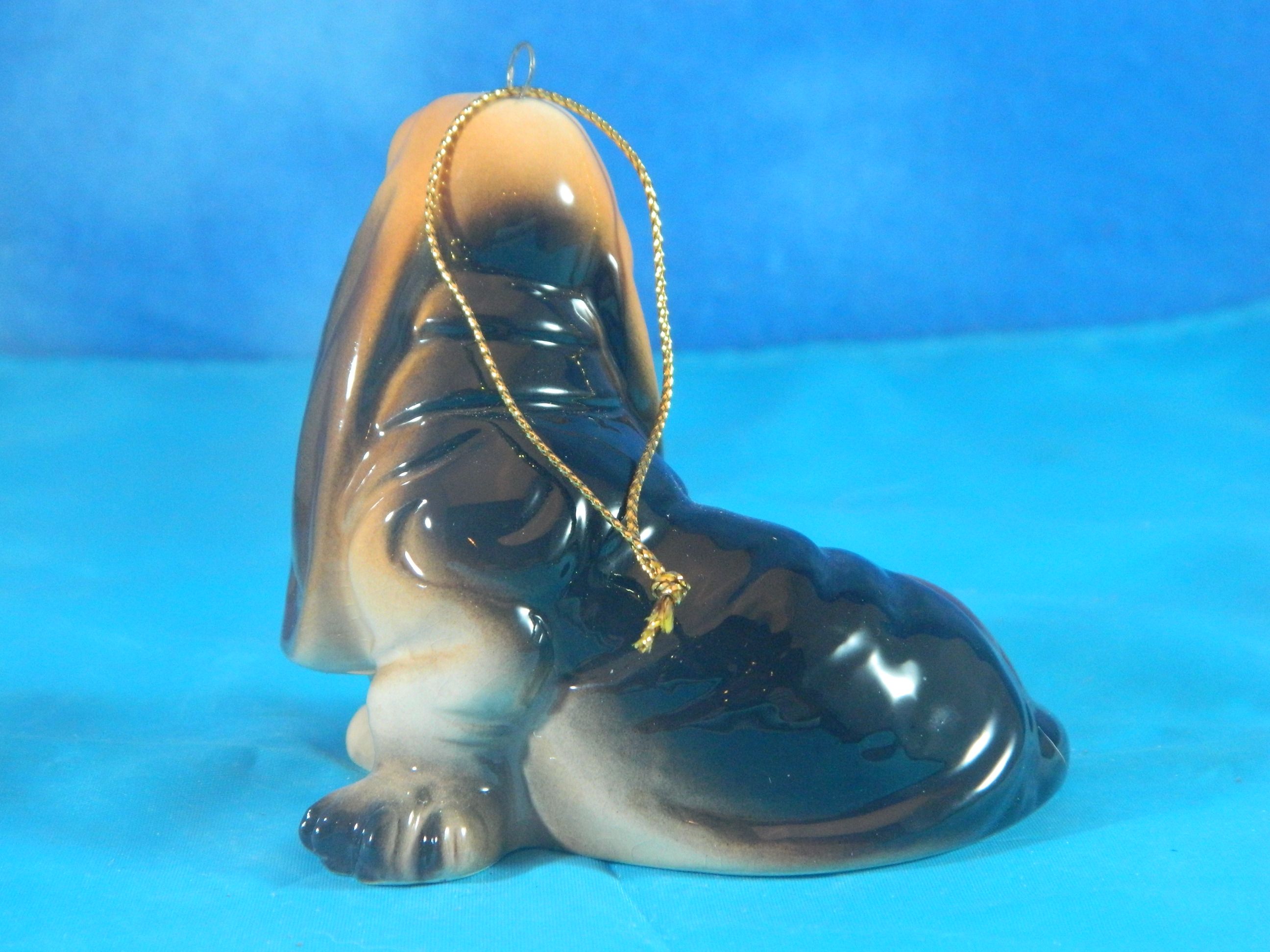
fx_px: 3082
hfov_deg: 23.3
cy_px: 476
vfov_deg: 17.6
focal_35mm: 84
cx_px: 635
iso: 400
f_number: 4.2
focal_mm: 15.1
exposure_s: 1/20
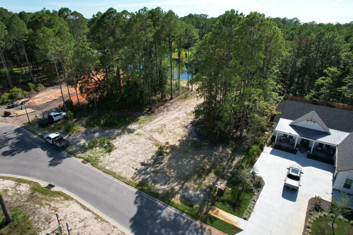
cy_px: 118
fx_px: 216
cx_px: 176
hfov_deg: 78.6
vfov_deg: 57.2
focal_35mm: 22
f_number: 2.8
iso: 100
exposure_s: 1/1600
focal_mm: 8.38
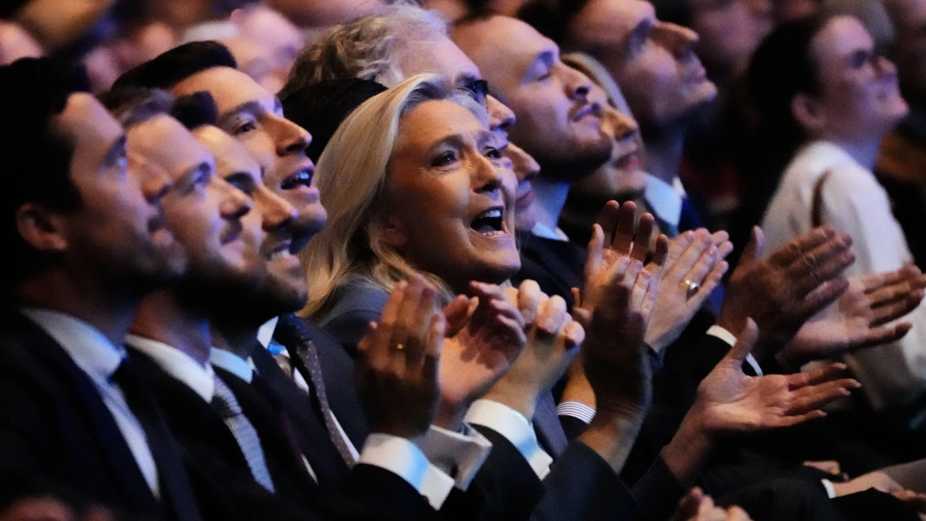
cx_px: 464
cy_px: 262
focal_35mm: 630
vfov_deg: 1.9
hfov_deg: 3.4
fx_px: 15469
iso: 32000
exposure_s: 1/200
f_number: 5.6
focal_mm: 400
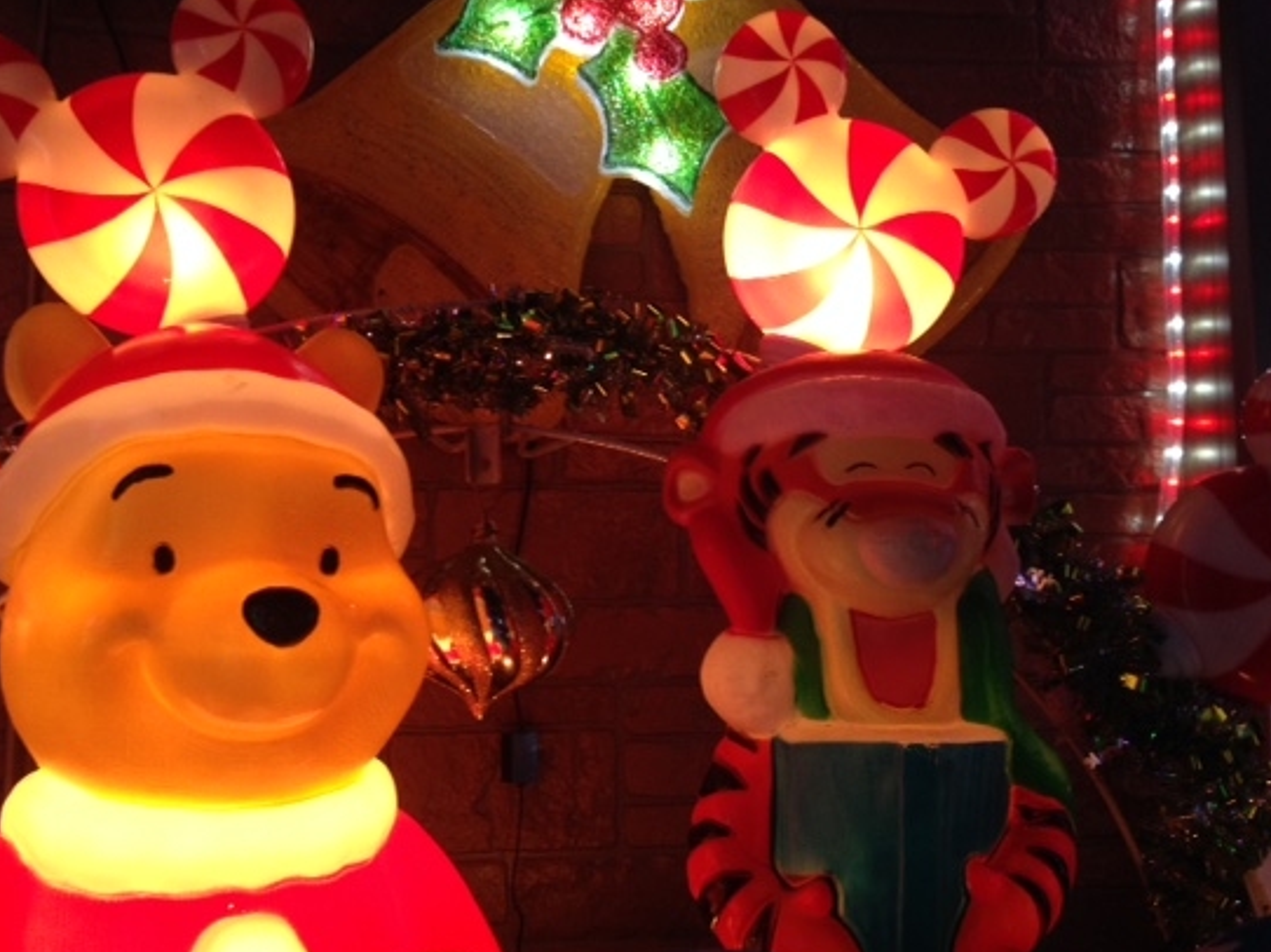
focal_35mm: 39
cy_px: 476
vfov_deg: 36.8
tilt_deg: +3.0
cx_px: 596
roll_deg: +0.8
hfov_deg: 47.9
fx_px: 1431
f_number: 2.4
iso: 125
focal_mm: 4.12
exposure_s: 1/20
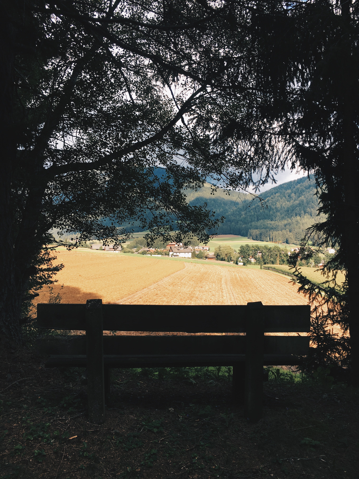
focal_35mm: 29
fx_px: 401
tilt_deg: +2.7
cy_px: 240
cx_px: 180
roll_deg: +1.5
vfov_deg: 61.7
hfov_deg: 48.2
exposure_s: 1/541
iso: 25
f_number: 2.2
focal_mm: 4.15
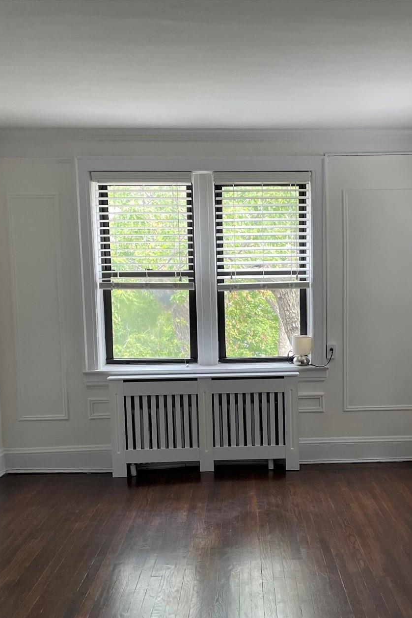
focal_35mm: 44
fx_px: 755
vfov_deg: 44.2
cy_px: 376
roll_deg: +0.2
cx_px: 291
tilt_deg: -6.5
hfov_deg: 30.2
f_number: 1.6
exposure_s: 1/120
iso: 80
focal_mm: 4.2
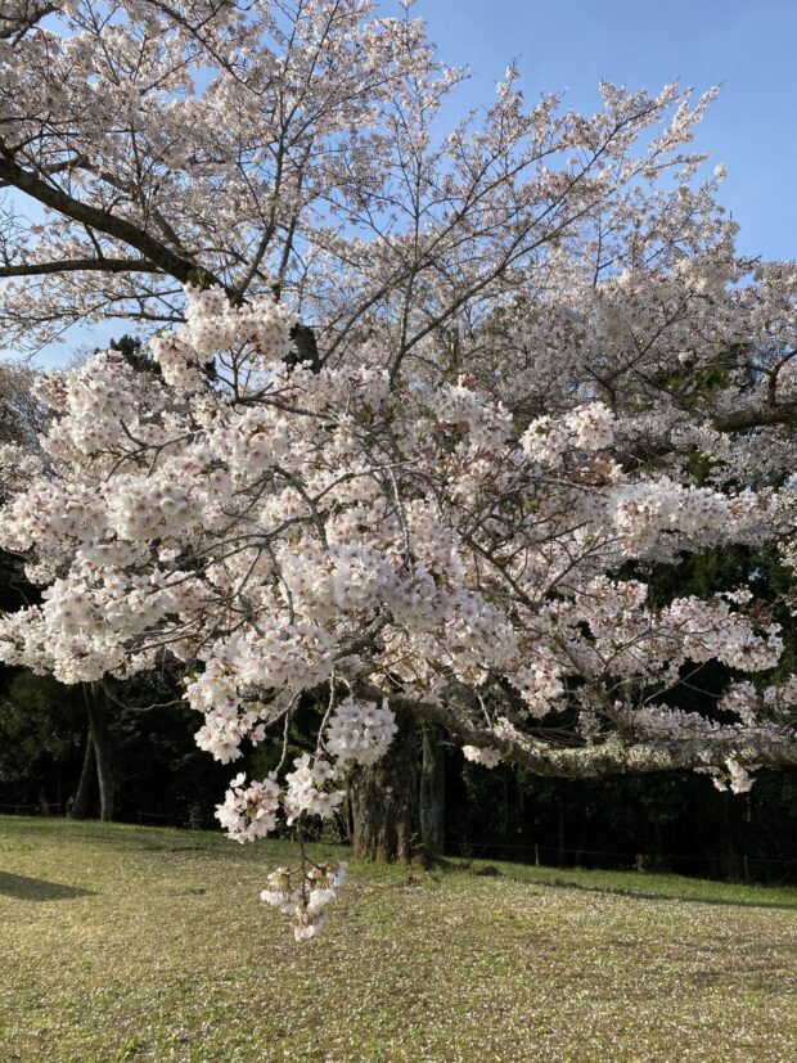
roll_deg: -0.9
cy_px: 532
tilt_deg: +13.9
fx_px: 798
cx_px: 398
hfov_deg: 53.1
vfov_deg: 67.3
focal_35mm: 26
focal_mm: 4.25
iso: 32
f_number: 1.8
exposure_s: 1/1779
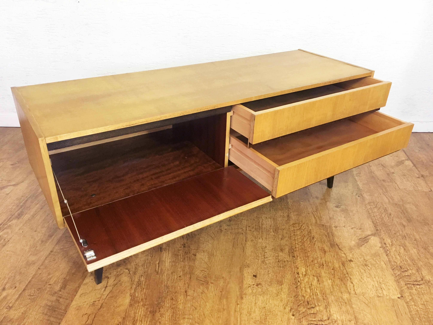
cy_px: 162
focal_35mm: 29
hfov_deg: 61.7
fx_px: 363
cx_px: 216
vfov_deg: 48.2
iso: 200
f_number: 2.2
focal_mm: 4.15
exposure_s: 1/33
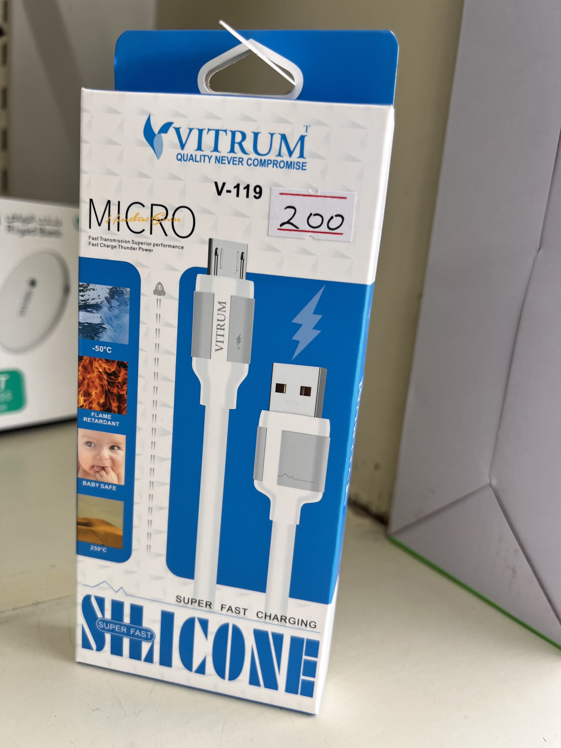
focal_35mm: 26
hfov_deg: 53.1
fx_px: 562
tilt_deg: -13.5
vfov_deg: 67.3
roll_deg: -6.4
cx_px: 280
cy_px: 374
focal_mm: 5.7
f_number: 1.5
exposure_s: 1/121
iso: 40
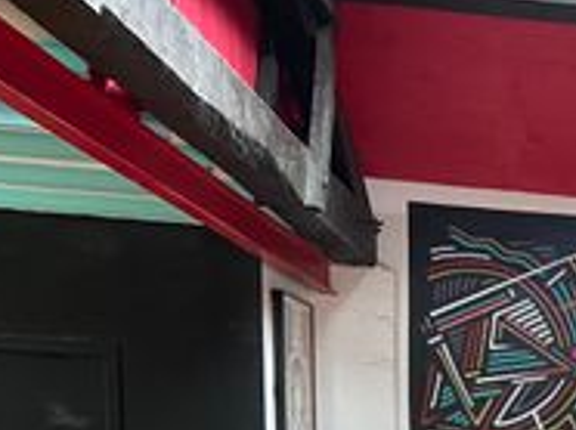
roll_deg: -2.0
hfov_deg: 19.9
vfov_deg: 15.8
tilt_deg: -5.6
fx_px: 1396
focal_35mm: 84
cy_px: 687
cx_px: 886
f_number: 1.8
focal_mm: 4.25
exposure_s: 1/60
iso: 160
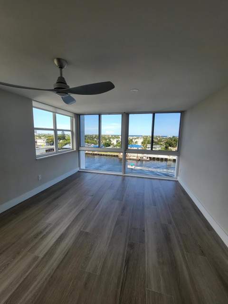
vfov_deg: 106.2
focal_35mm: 13
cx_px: 114
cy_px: 152
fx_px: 114
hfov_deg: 89.9
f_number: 2.2
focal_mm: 1.74
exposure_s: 1/151
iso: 32
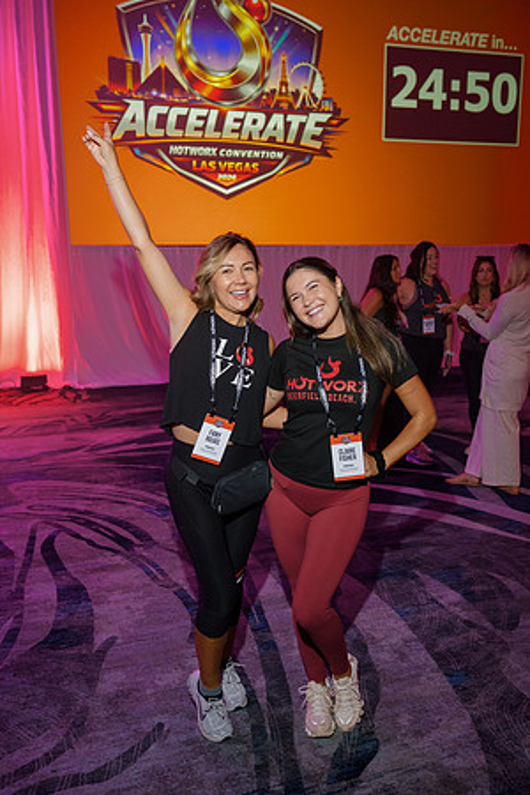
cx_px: 265
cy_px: 398
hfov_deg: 37.9
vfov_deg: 54.4
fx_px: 773
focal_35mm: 35
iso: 1250
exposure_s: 1/160
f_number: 4
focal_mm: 35
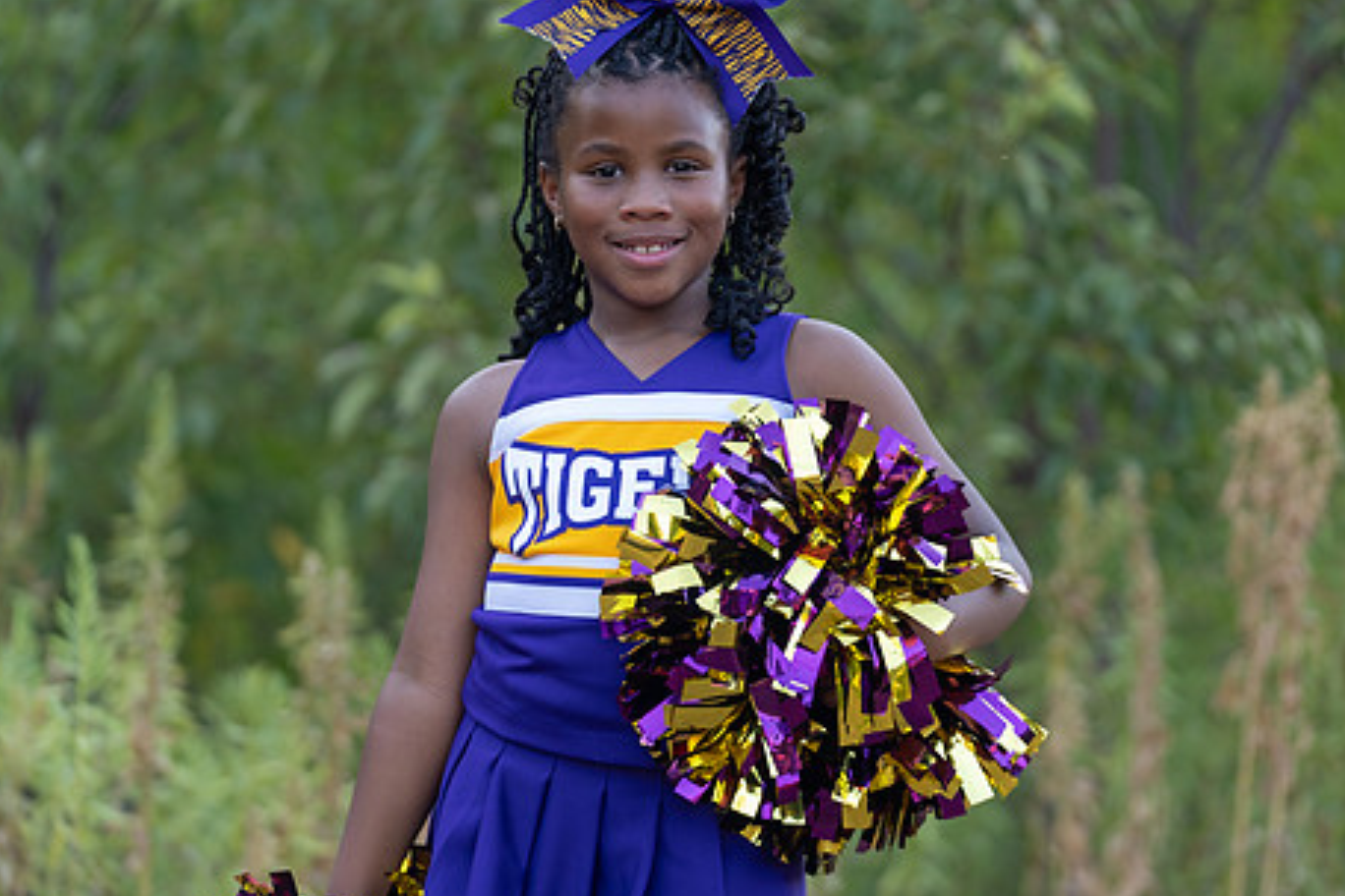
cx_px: 700
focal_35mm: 170
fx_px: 6351
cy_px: 460
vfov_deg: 8.1
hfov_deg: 12.1
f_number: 2.8
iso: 320
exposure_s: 1/320
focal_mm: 129
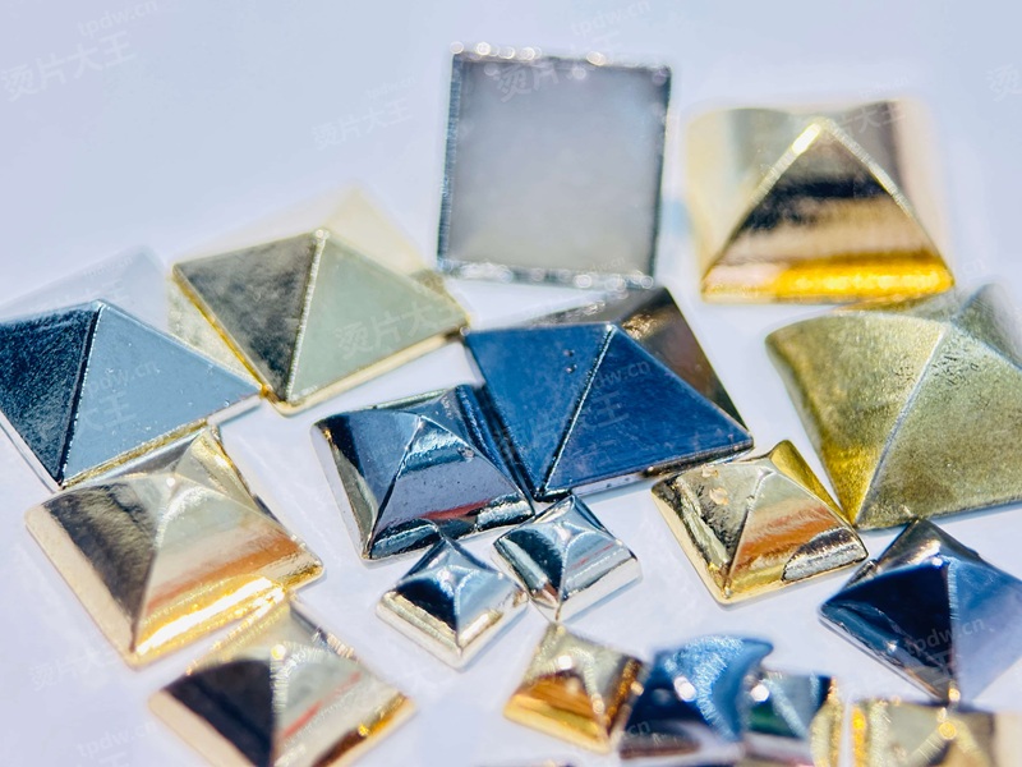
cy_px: 384
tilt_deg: -48.6
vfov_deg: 30.3
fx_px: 1417
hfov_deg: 39.7
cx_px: 511
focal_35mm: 48
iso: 64
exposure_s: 1/214
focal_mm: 6.86
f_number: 1.78
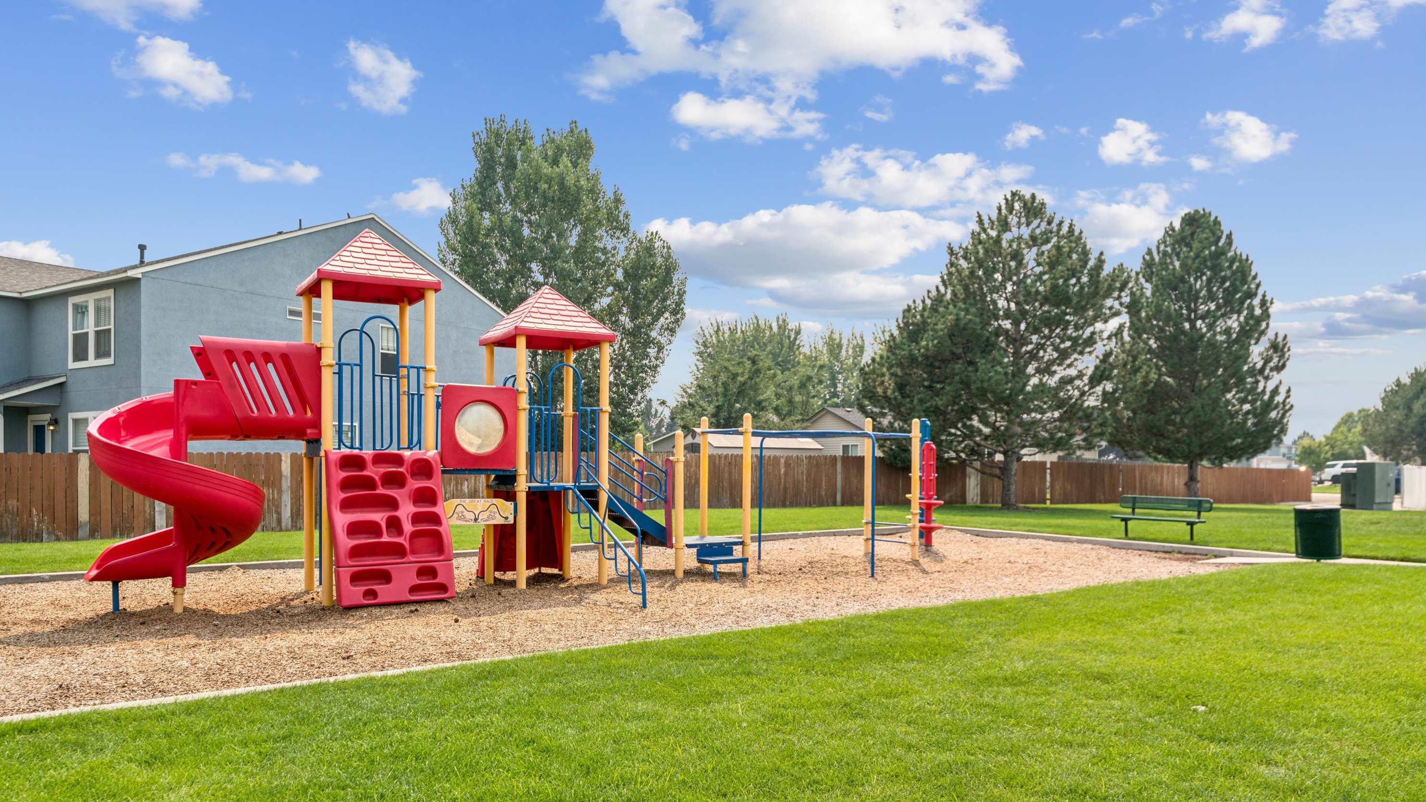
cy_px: 467
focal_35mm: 25
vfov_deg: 45.8
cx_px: 709
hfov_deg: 74.1
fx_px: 945
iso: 100
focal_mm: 23
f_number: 4.5
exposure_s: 1/800
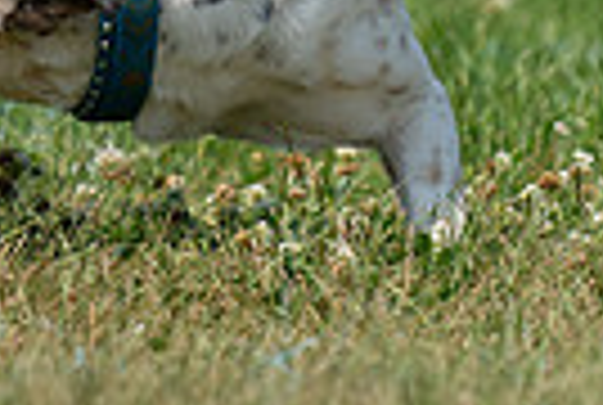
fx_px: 30368
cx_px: 99
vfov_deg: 0.8
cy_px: -160
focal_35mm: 1809
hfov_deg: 1.1
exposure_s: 1/4000
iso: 640
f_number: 6.3
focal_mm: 419
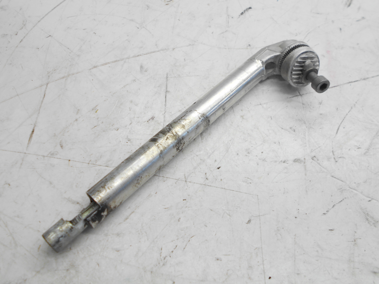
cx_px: 190
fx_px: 328
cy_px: 142
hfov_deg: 60.0
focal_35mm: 30
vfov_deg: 46.8
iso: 80
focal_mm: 5.1
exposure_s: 1/60
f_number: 3.4
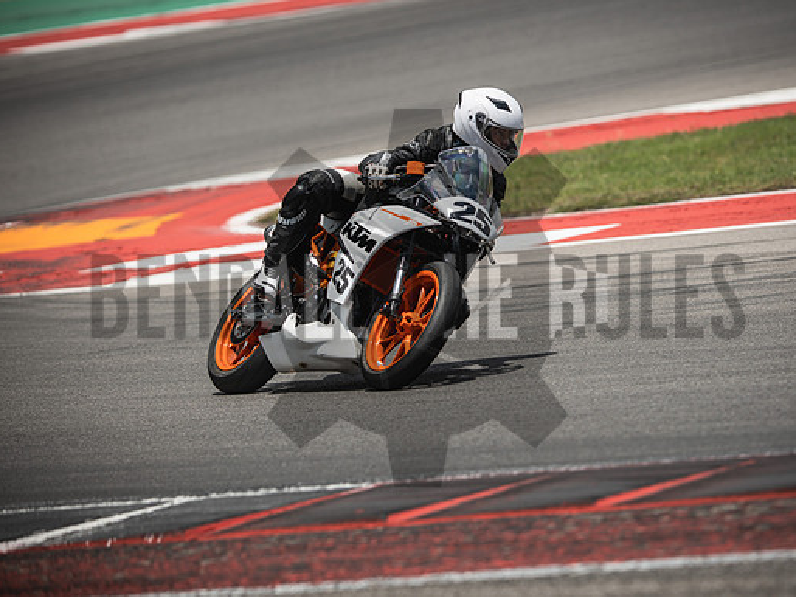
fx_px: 7498
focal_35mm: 326
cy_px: 298
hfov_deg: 6.1
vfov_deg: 4.6
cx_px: 417
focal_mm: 200
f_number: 2.8
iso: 125
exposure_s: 1/2000
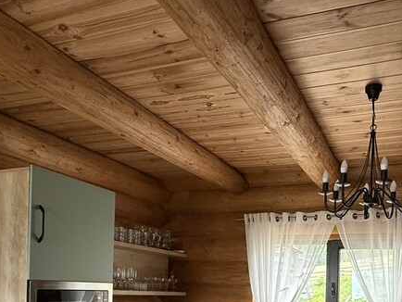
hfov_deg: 53.6
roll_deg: -2.3
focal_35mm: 33
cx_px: 285
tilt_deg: -0.3
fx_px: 383
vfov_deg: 38.8
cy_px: 292
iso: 320
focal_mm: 2.22
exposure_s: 1/100
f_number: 2.2
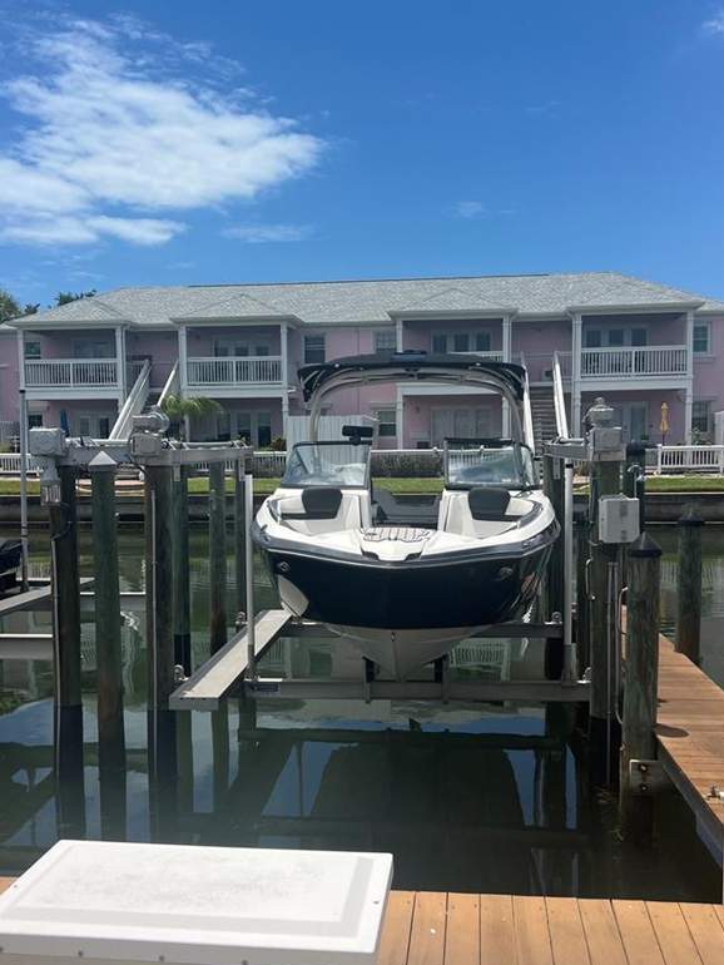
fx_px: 1003
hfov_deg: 39.7
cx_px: 341
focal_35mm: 36
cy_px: 508
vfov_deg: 51.3
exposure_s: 1/6579
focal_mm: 5.7
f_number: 1.5
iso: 50
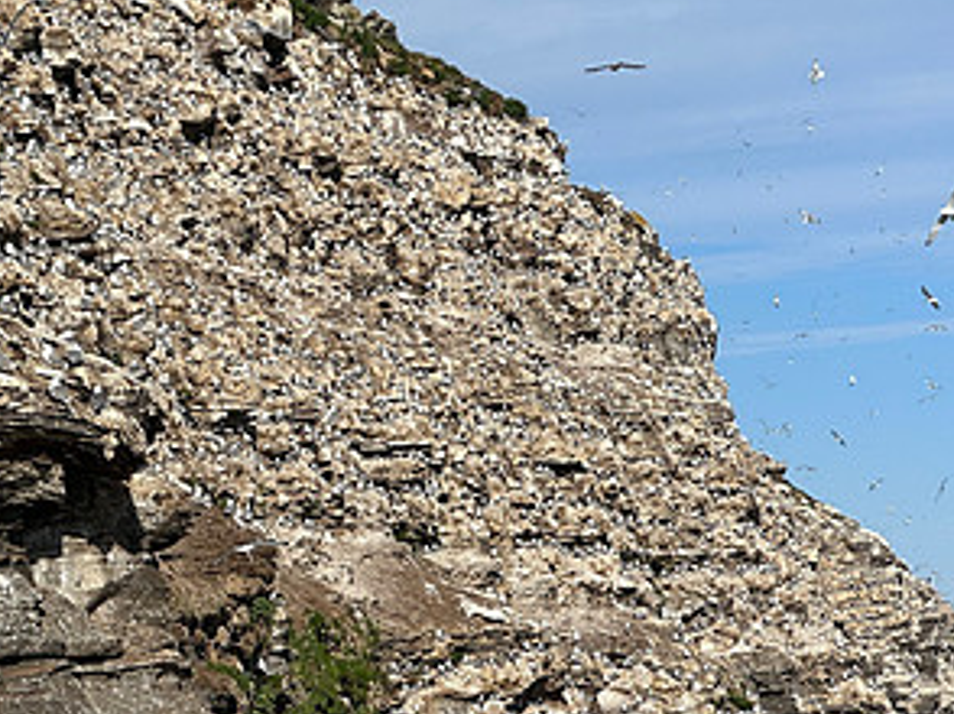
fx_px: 4186
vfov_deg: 9.7
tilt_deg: +5.2
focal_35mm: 152
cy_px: 394
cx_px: 217
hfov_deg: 13.0
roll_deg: +5.5
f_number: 2.8
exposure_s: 1/1085
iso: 32
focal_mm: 9
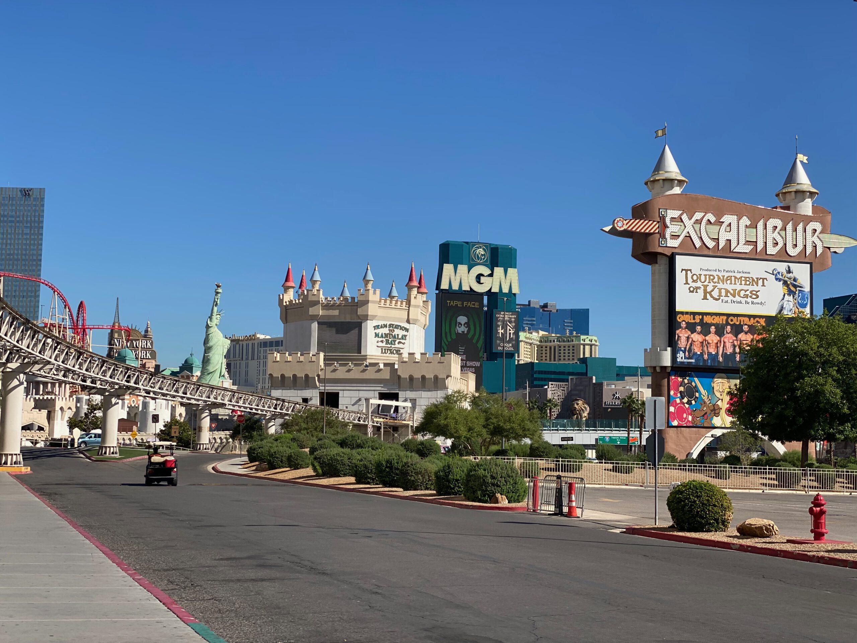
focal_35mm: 52
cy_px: 322
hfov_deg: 36.8
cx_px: 428
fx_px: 1287
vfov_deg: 28.0
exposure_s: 1/1712
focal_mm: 6
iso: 20
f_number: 2
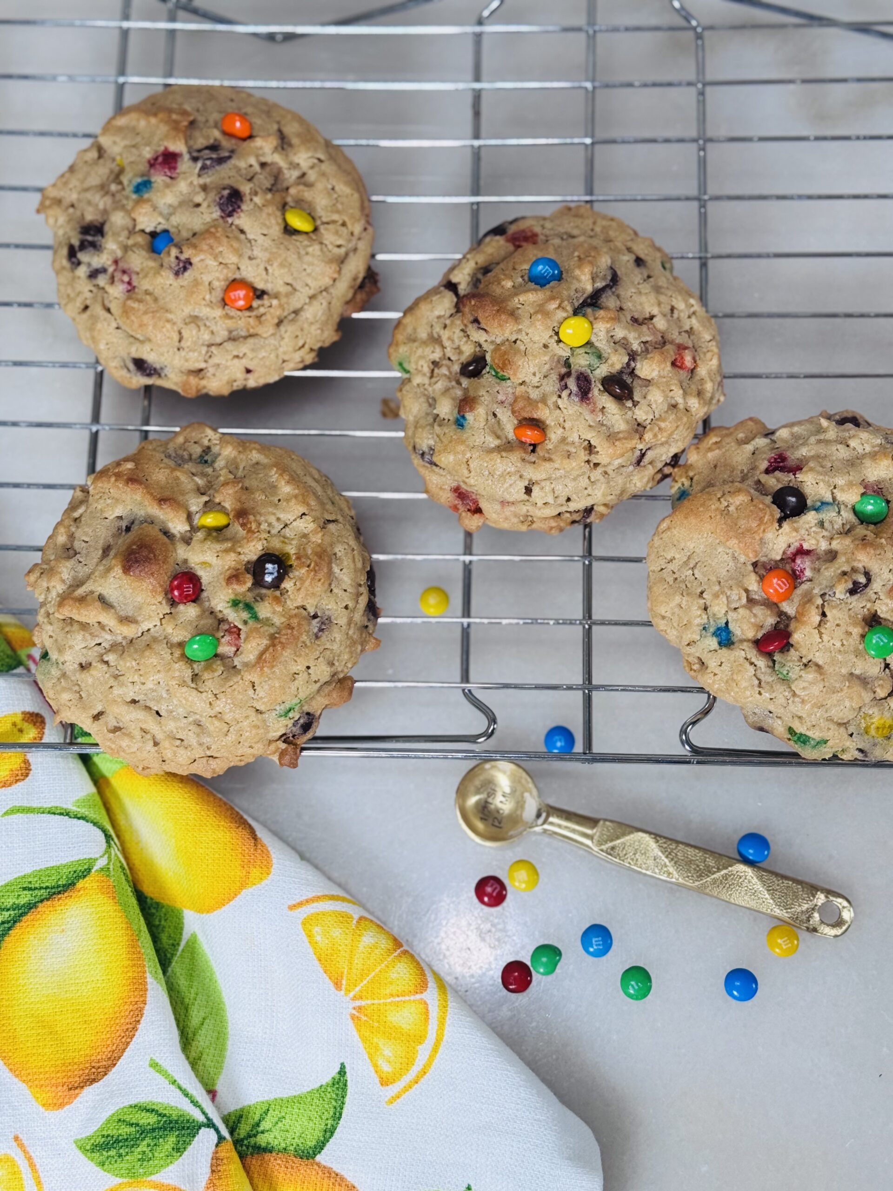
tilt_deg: -74.5
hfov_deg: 30.3
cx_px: 446
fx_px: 1651
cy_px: 596
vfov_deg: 39.7
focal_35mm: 48
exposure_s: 1/120
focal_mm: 6.76
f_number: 1.78
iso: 160
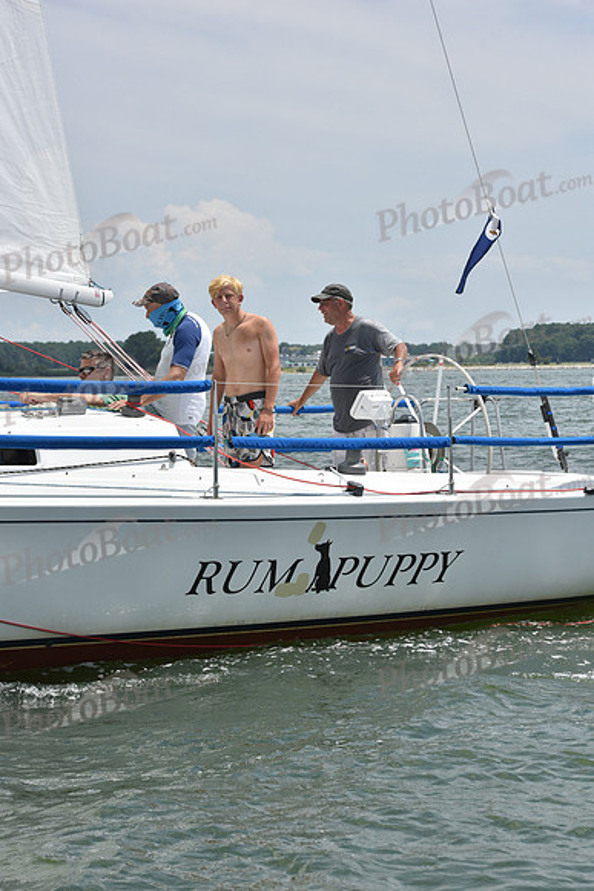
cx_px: 297
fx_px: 2424
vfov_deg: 20.8
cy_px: 446
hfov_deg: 14.0
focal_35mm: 98
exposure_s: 1/1000
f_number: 10
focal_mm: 98
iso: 320
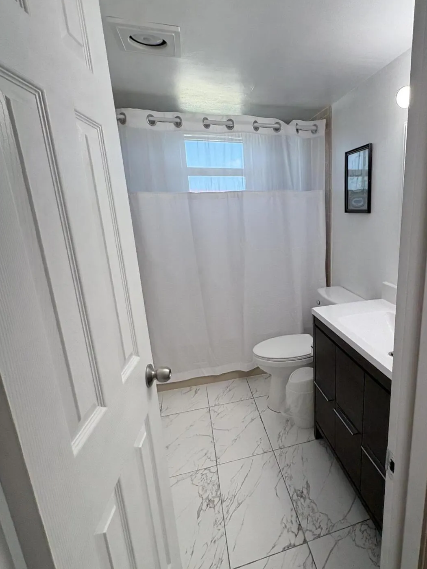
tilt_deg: -12.0
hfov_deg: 63.4
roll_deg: +1.1
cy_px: 294
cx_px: 302
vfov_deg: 81.7
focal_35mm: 20
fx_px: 329
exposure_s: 1/120
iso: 64
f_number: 2.2
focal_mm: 2.22
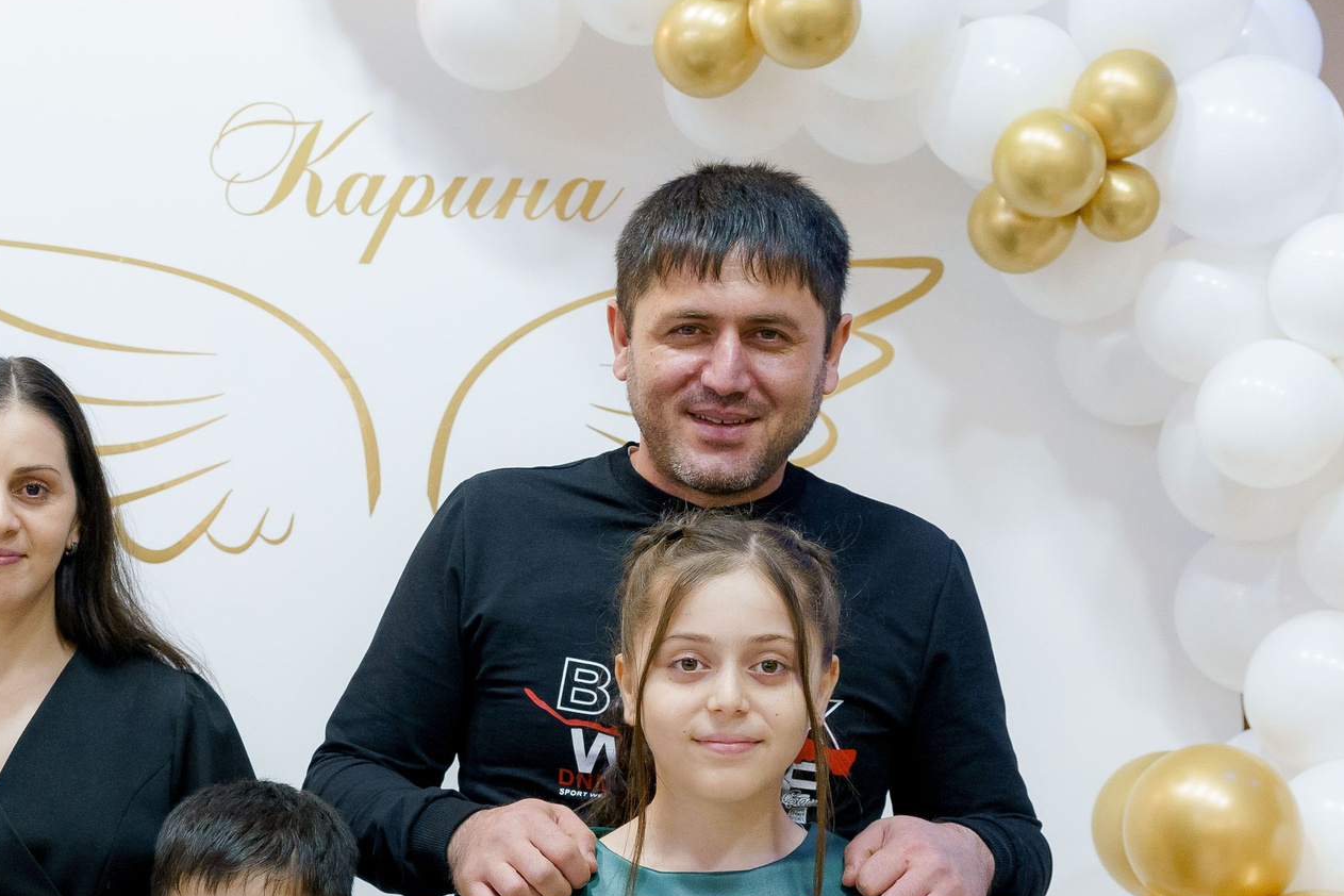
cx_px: 248
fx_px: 2800
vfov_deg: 18.0
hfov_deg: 26.4
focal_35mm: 75
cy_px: 741
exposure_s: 1/160
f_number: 4.5
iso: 3200
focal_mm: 37
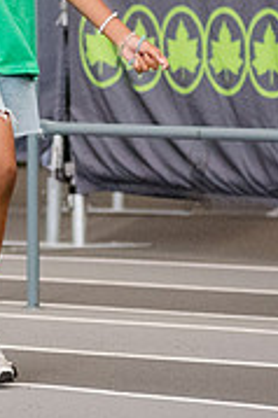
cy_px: 19
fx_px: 7961
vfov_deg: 3.0
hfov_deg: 2.0
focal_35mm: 686
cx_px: -104
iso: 6400
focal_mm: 145
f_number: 3.5
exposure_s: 1/1000
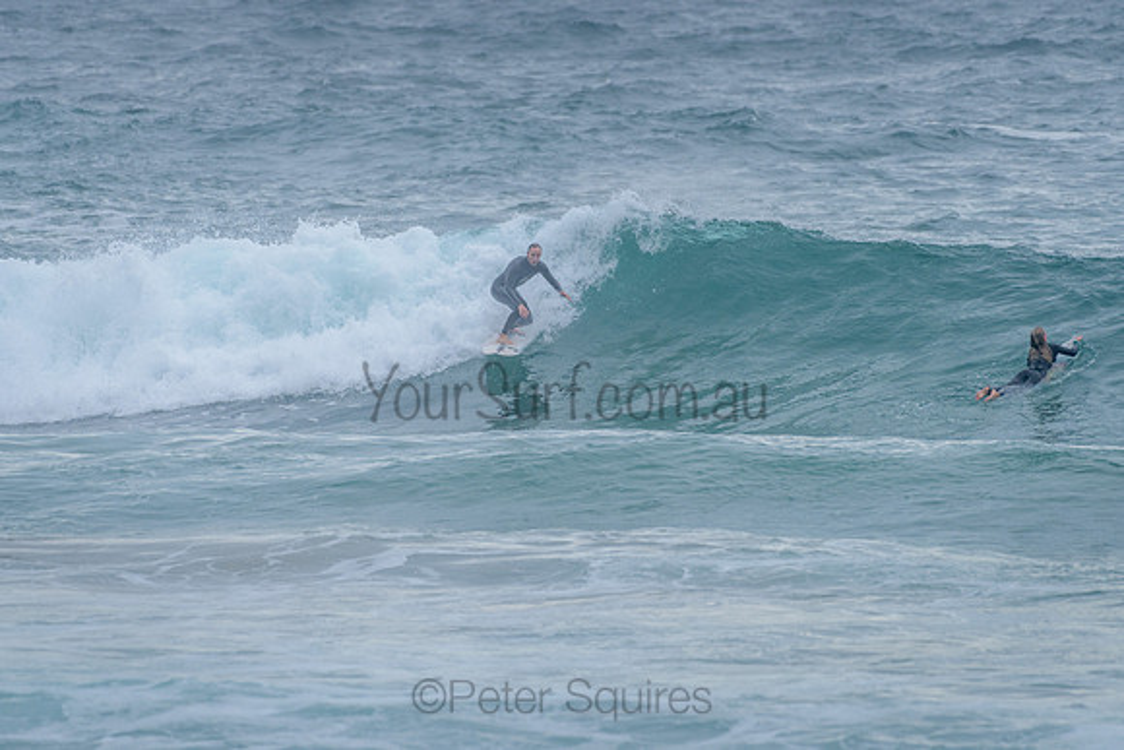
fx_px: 19136
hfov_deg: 3.4
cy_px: 291
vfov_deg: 2.2
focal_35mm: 613
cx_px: 564
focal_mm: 500
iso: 640
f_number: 5.6
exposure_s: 1/1250
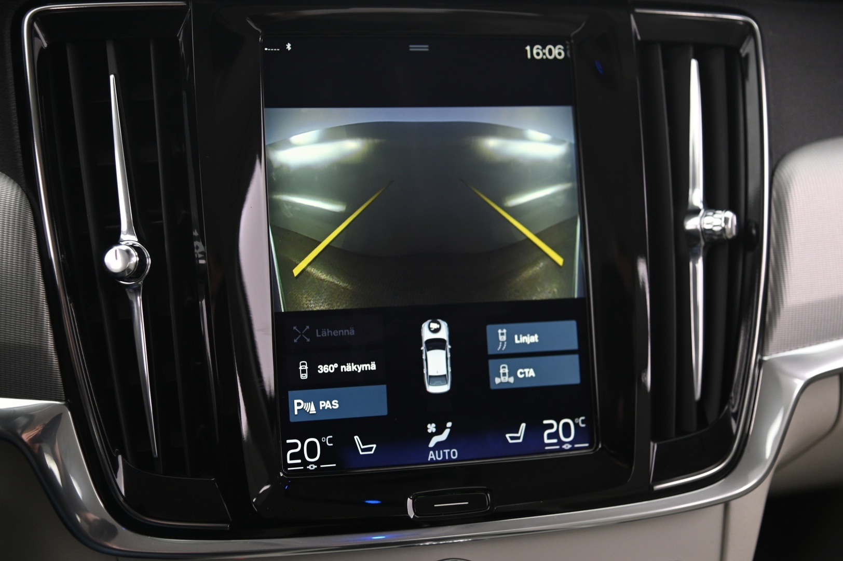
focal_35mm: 48
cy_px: 280
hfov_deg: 41.1
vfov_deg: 28.0
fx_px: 1123
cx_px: 422
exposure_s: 1/15
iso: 2000
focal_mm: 48
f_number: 4
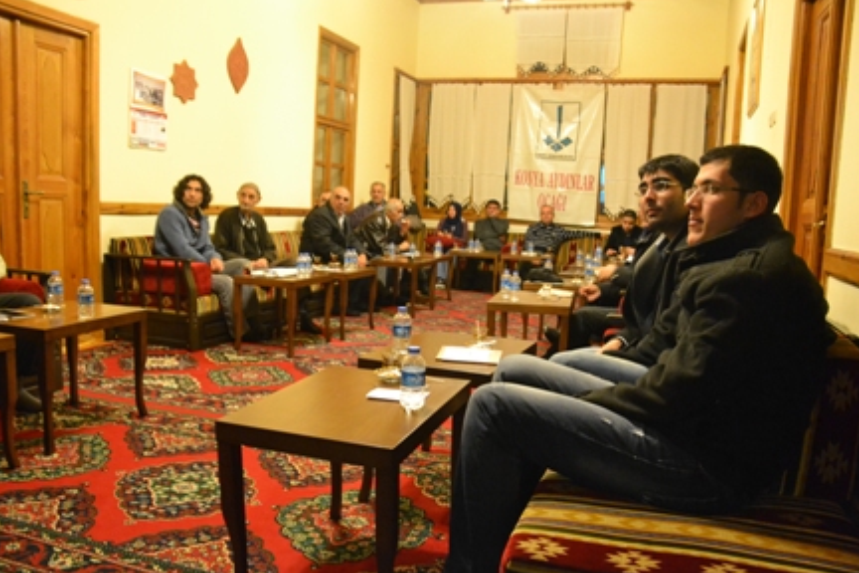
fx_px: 668
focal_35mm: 28
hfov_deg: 65.5
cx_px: 422
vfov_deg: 46.4
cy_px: 293
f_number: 3.5
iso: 3200
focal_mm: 18
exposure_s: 1/15
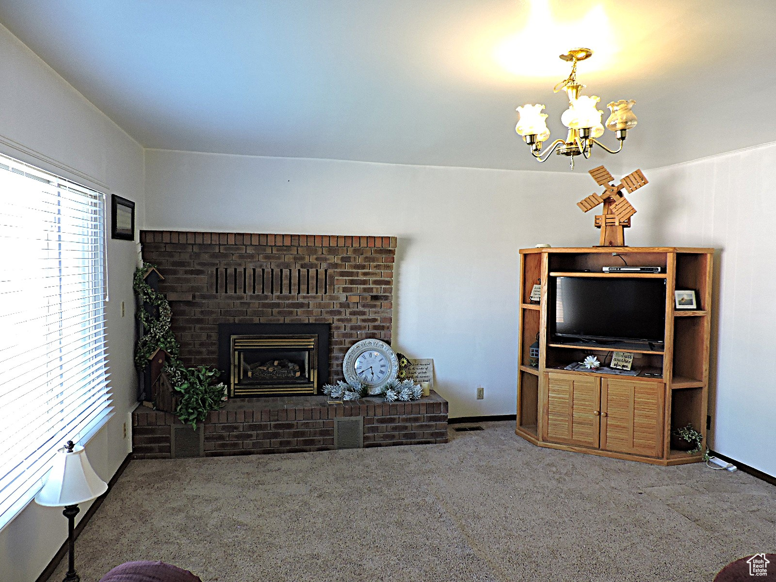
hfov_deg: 71.6
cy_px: 291
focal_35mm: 24
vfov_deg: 56.8
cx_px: 388
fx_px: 538
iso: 140
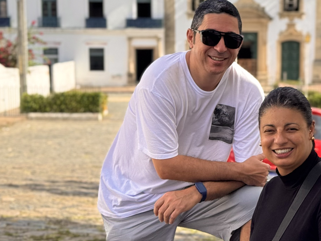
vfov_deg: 19.4
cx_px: 219
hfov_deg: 25.5
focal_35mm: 76
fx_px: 705
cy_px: 93
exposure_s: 1/1984
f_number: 1.78
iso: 64
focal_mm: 6.76
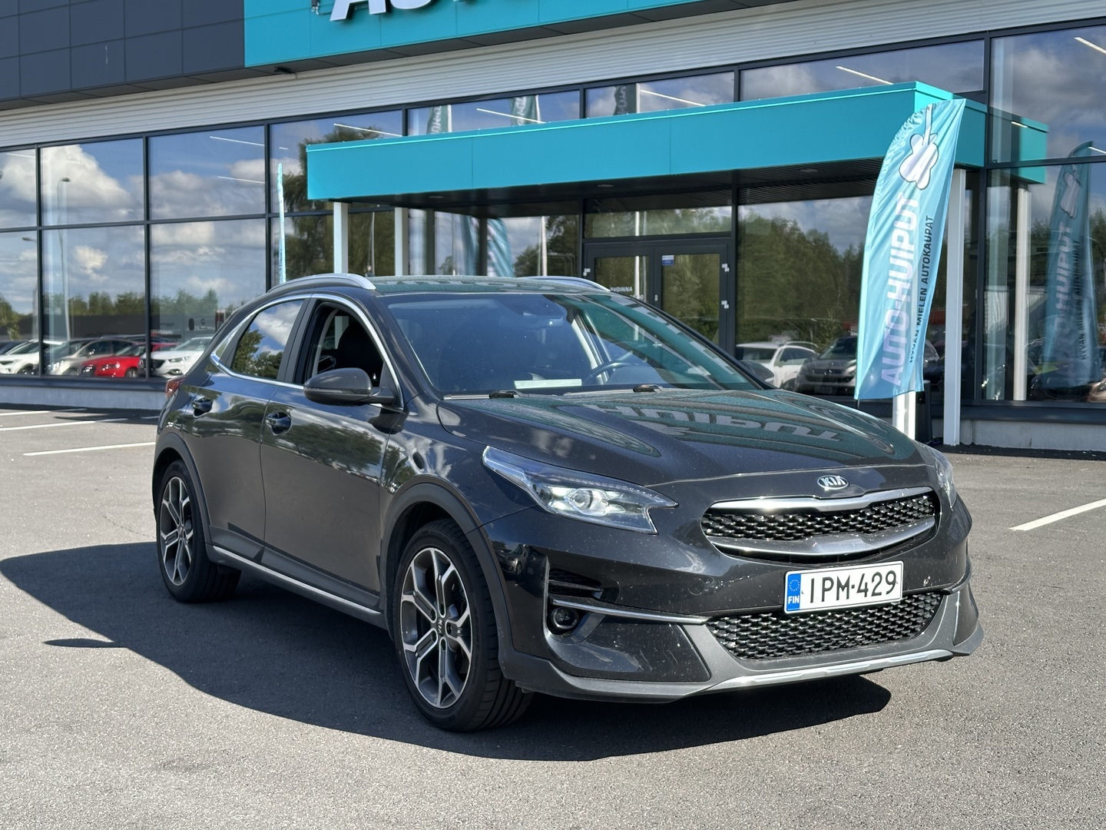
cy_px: 415
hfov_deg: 39.7
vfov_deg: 30.3
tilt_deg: -0.7
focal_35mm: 48
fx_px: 1534
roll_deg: -0.3
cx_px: 553
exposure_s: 1/797
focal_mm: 6.86
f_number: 1.78
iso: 64
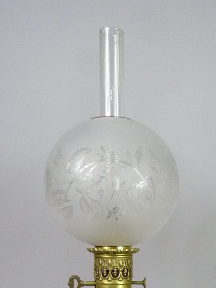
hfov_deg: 18.9
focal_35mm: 76
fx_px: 632
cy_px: 259
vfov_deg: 24.9
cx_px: 212
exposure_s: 1/60
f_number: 3
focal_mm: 5.4
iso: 400
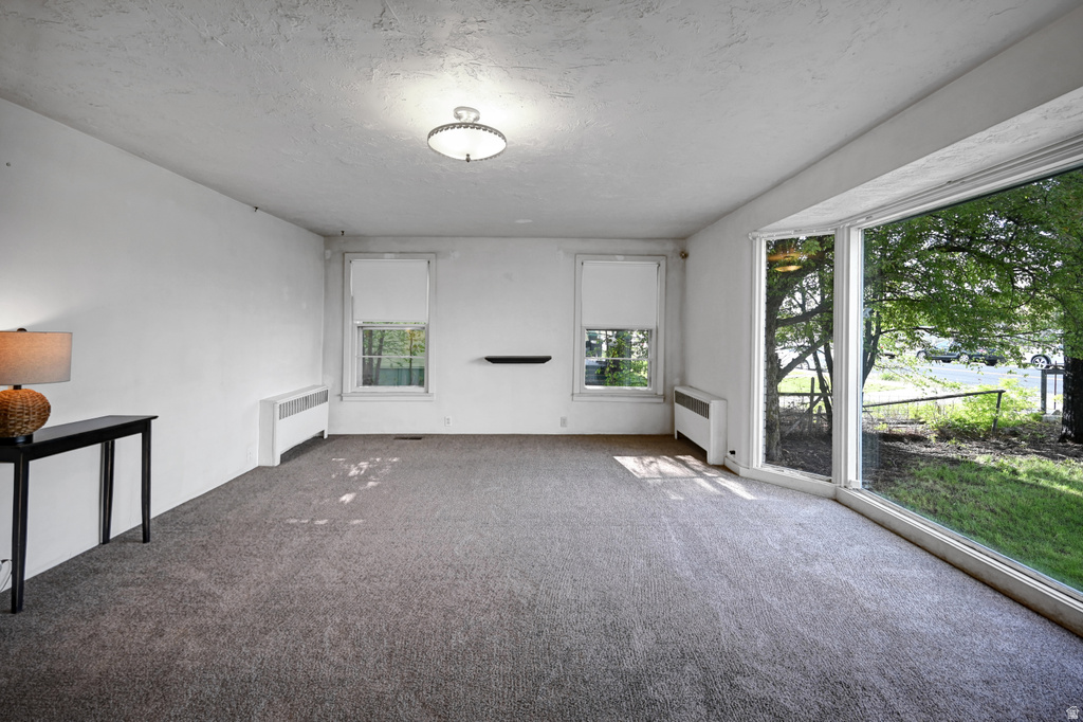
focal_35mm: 14
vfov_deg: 81.2
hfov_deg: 104.3
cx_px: 542
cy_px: 361
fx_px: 421
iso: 320
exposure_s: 1/100
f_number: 4
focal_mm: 14
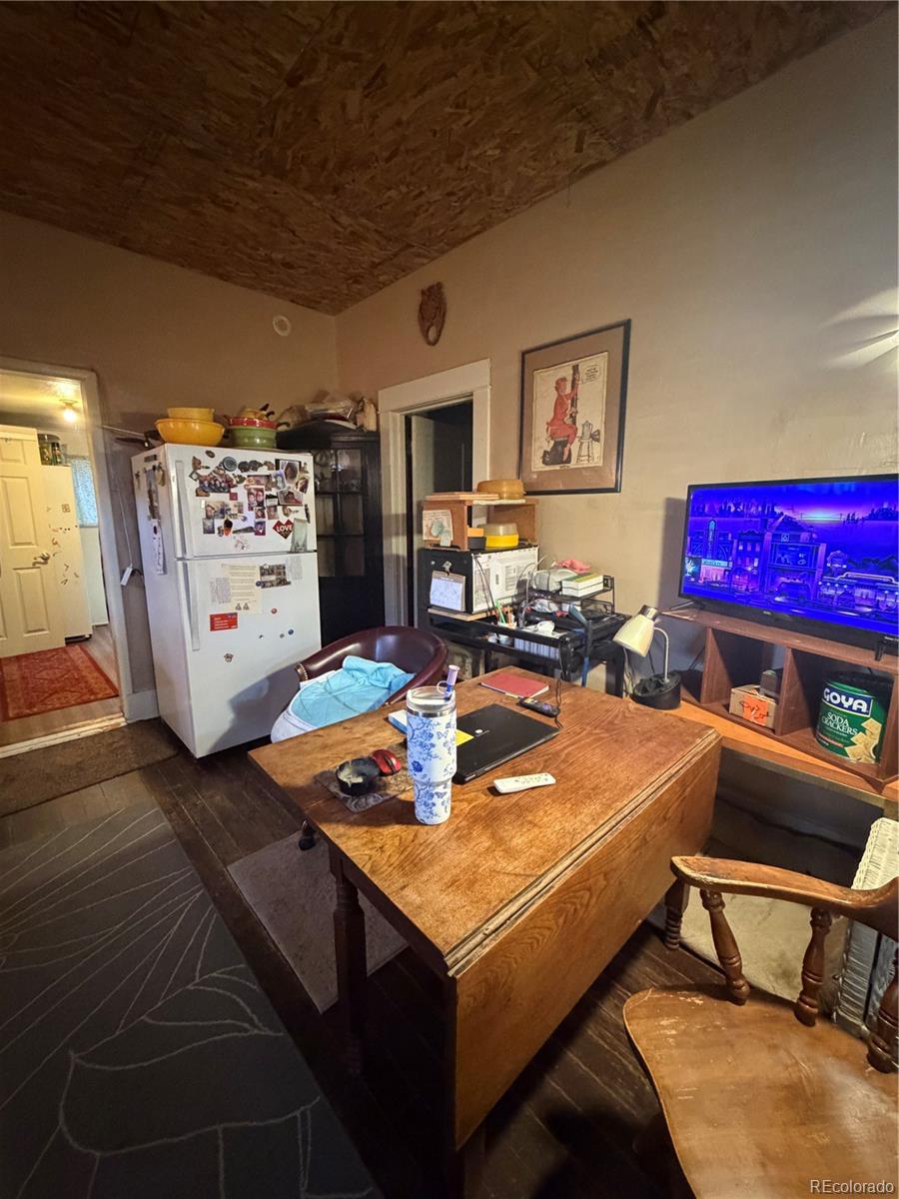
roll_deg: +0.6
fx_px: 485
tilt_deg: -8.0
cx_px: 450
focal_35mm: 14
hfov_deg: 85.7
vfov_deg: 102.1
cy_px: 600
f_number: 2.2
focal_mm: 2.22
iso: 1250
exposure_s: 1/40
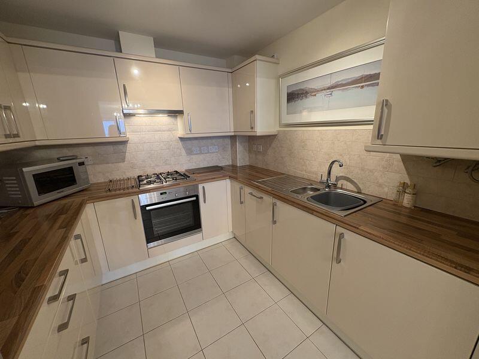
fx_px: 194
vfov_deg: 85.7
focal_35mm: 14
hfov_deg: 102.1
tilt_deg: -15.4
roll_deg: +2.4
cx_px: 240
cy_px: 180
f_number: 2.2
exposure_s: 1/50
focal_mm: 2.22
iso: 200
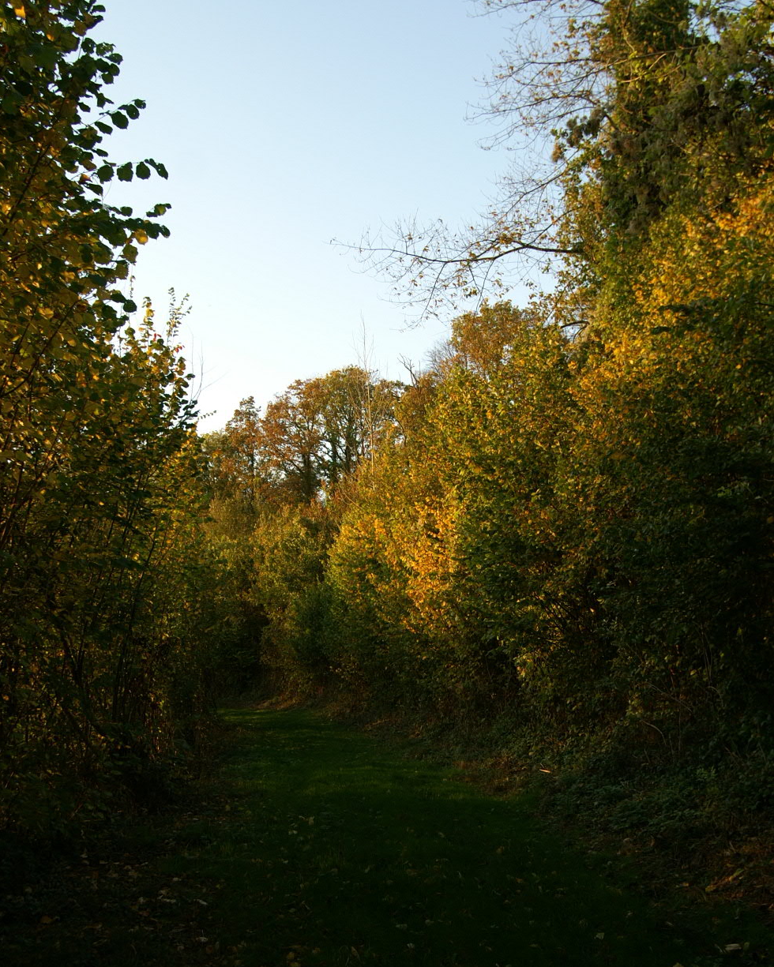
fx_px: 1088
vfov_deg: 47.7
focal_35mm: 38
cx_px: 380
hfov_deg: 39.2
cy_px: 574
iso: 100
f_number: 5.6
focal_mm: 22
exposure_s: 1/100
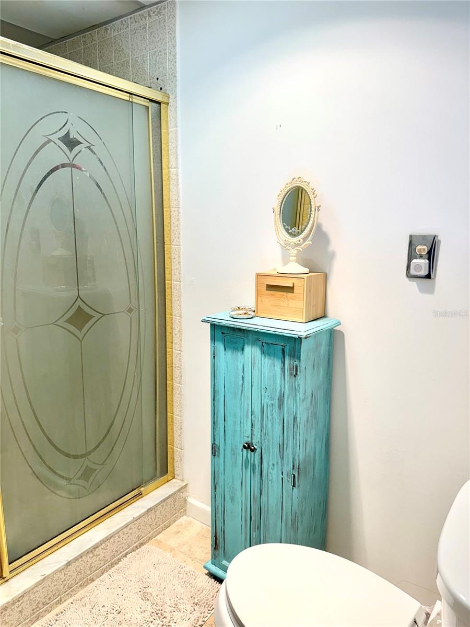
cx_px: 235
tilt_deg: -10.4
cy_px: 314
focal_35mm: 24
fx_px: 434
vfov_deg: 71.6
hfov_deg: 56.8
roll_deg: +0.5
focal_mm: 6.76
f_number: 1.78
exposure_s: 1/168
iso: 64
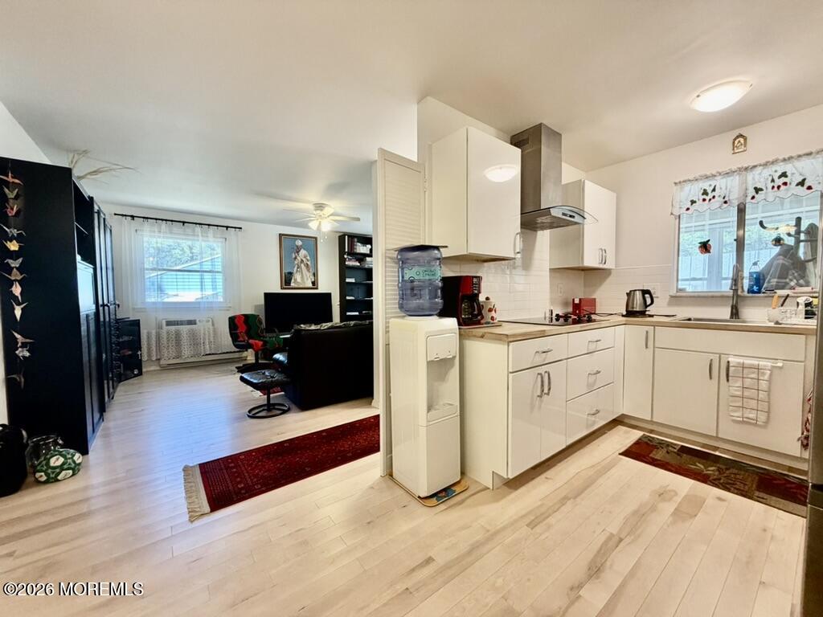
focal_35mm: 14
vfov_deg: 85.7
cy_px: 308
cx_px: 412
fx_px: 333
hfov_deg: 102.1
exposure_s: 1/120
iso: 160
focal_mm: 2.22
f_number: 2.2
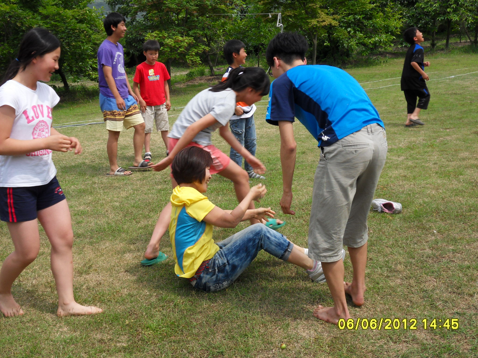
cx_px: 239
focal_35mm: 50
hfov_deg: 38.2
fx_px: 690
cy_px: 179
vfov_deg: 29.1
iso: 80
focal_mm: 9
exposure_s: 1/125
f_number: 10.1
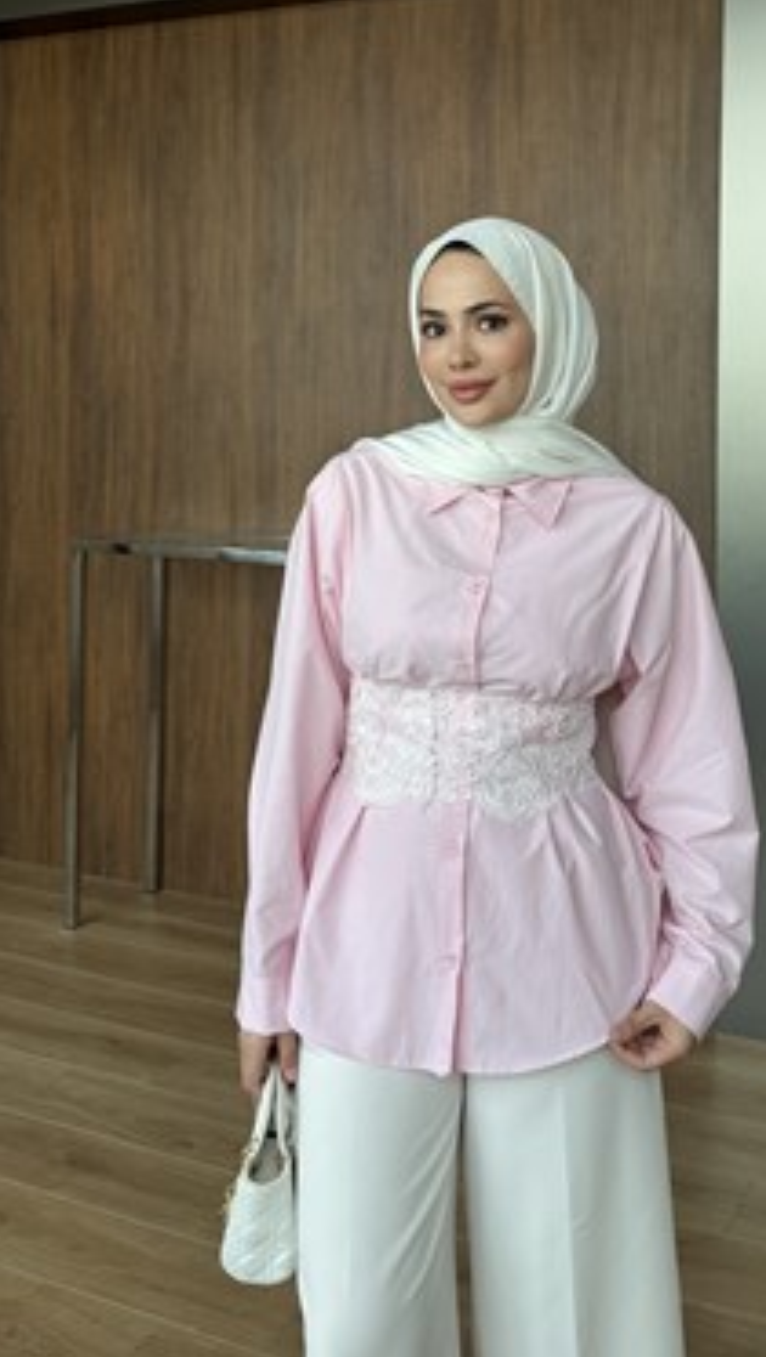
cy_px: 622
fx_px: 1044
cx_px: 496
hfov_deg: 39.9
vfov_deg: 65.9
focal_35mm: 29
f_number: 1.78
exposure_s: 1/159
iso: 64
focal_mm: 6.76
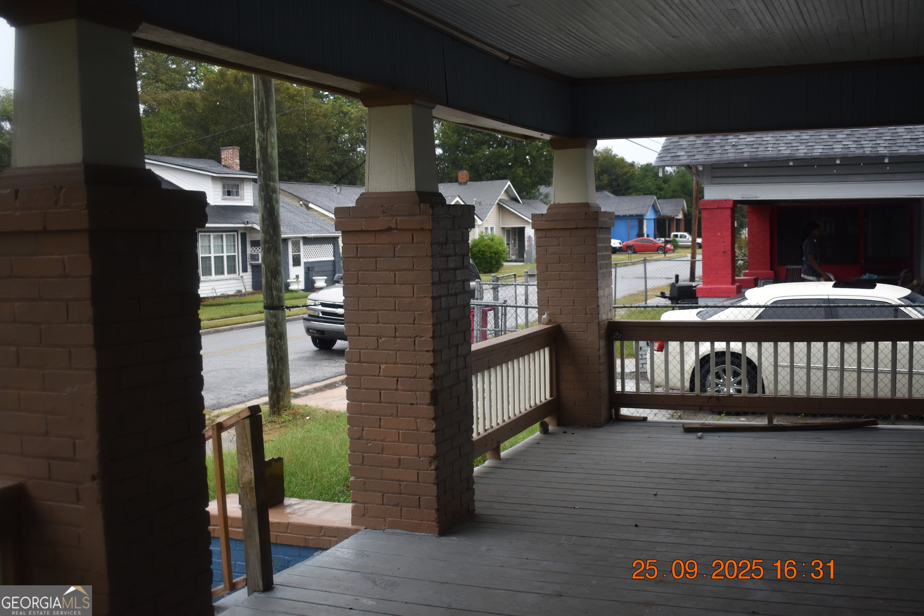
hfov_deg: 49.6
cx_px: 462
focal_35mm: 39
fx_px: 1001
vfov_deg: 34.2
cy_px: 308
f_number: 4
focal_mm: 26
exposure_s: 1/250
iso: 640
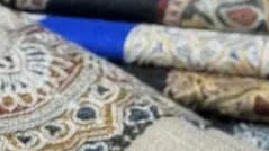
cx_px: 332
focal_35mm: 140
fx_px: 998
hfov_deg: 14.8
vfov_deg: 8.6
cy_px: 32
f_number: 1.78
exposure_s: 1/62
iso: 100
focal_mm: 6.76
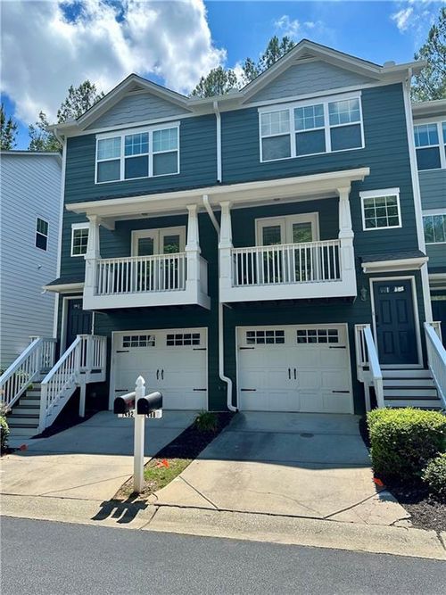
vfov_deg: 71.6
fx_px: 412
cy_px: 298
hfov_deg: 56.8
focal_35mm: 24
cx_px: 223
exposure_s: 1/2591
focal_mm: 6.86
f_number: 1.78
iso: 80
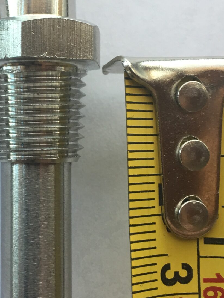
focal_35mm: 68
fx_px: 587
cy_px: 117
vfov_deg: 28.5
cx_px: 30
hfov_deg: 21.2
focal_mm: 4.15
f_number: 2.2
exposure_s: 1/40
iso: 32
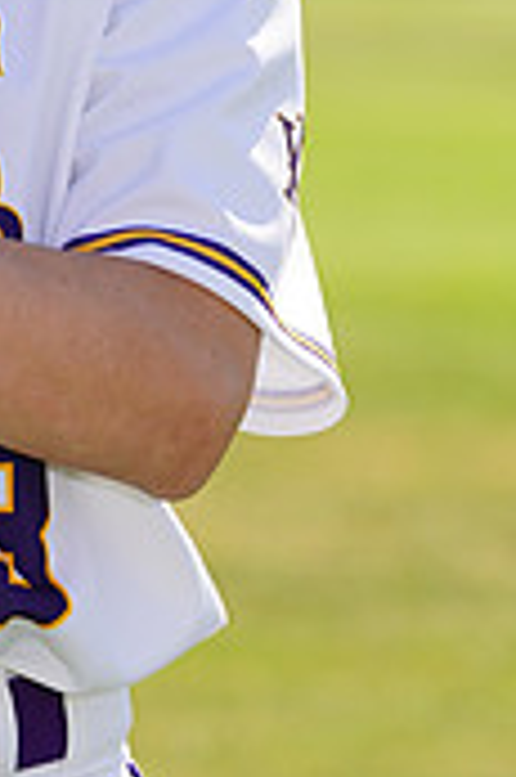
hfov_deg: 1.6
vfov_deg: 2.4
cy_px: -166
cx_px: -215
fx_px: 18440
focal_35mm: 856
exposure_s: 1/250
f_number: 8
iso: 100
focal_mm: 256
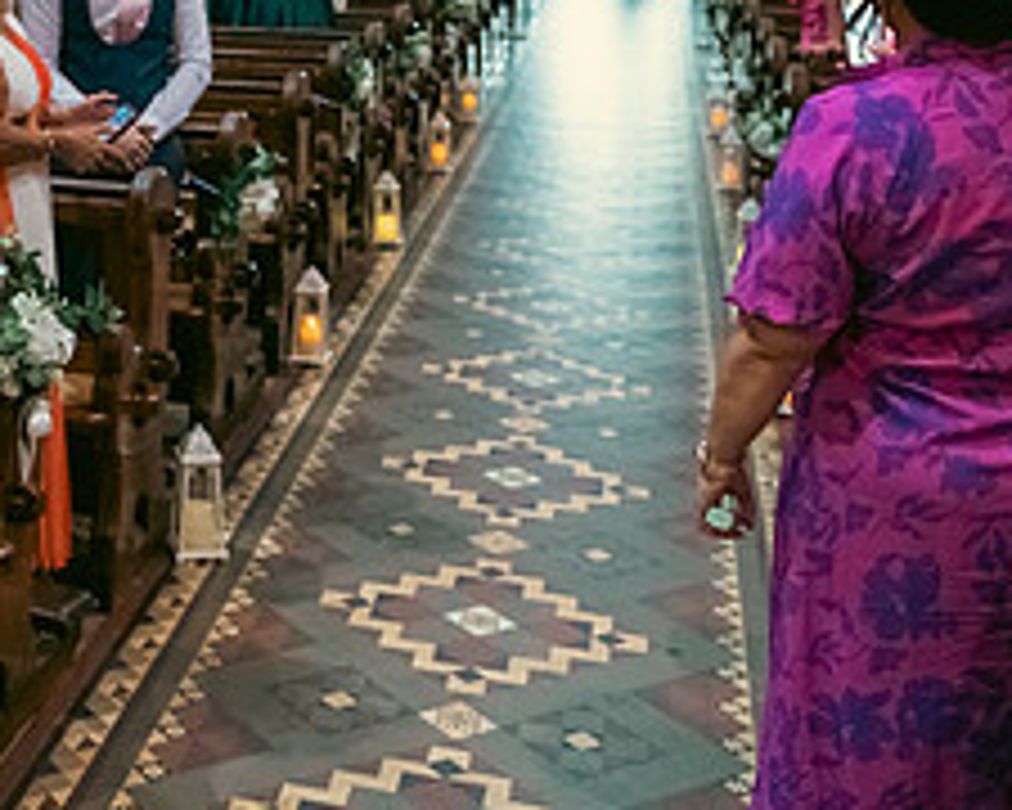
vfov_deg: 24.9
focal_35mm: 58
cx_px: -4
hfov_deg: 30.2
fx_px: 1737
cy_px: -16
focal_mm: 24
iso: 1600
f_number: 3.5
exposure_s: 1/160
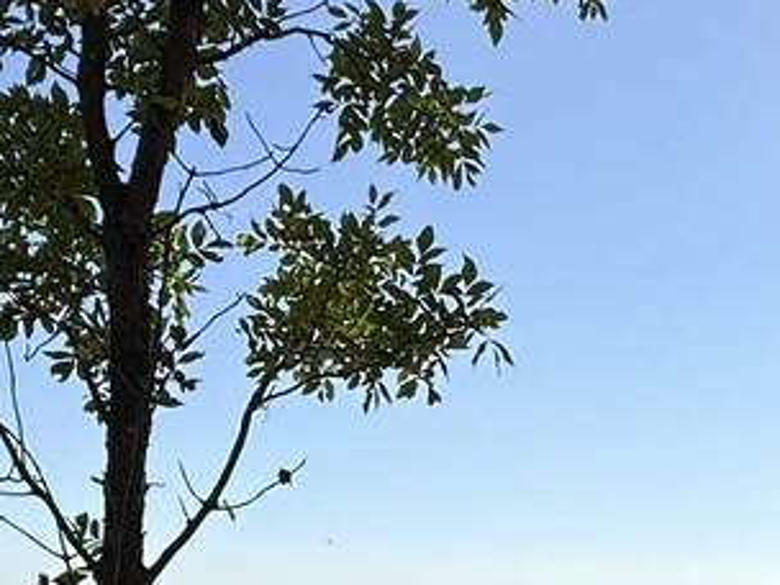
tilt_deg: -1.4
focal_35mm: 59
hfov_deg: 31.7
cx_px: 636
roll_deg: +0.0
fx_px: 1329
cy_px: 654
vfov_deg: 23.2
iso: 50
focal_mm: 2.22
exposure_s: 1/2410
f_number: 2.2
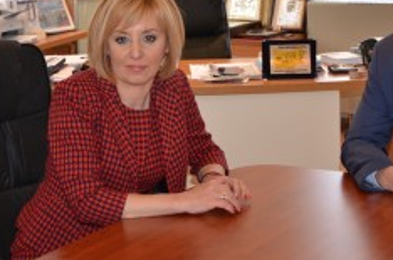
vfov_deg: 15.0
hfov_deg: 22.7
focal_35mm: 90
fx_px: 979
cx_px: 212
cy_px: 41
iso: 800
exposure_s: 1/60
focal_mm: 35
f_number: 4.5
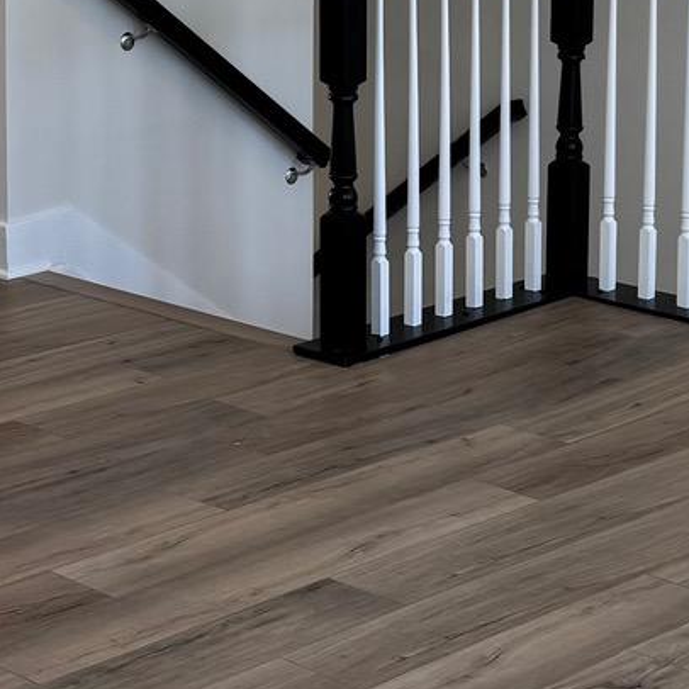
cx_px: 297
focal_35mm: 107
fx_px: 2410
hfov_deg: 16.3
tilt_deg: -6.7
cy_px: -49
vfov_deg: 15.9
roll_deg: -0.8
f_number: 1.78
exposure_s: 1/161
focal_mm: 6.76
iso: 80
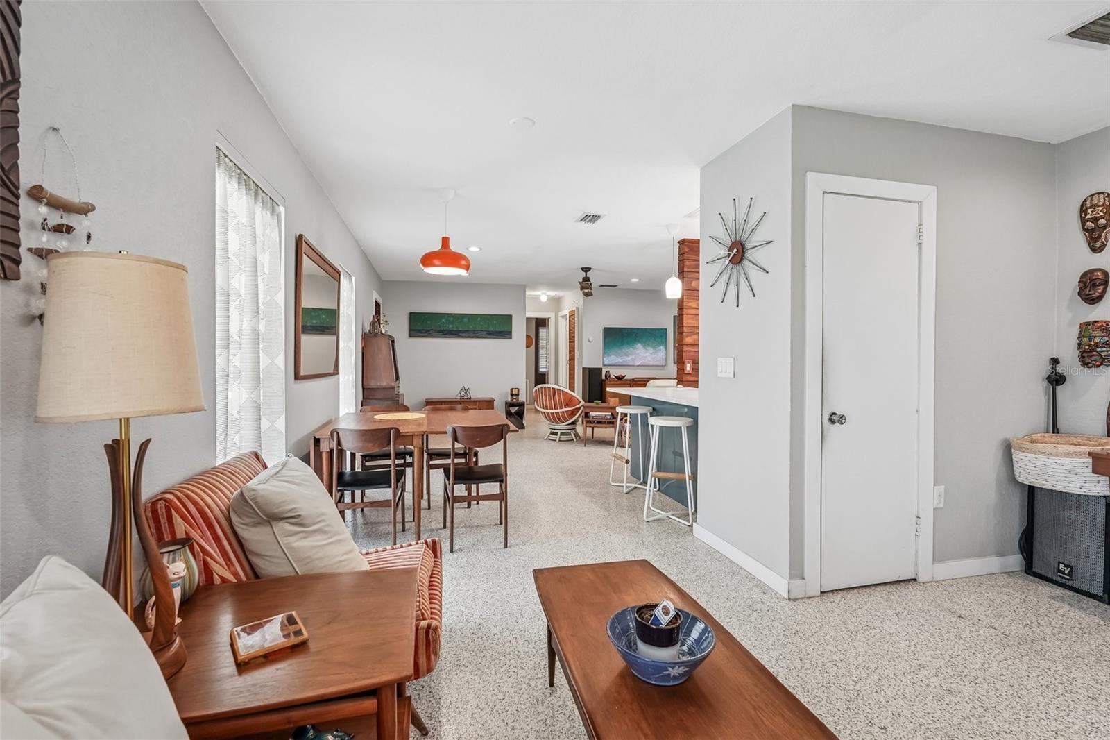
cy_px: 370
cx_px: 555
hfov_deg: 96.7
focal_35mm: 16
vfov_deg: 73.7
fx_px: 493
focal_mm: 16
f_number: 8
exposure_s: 1/13
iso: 400
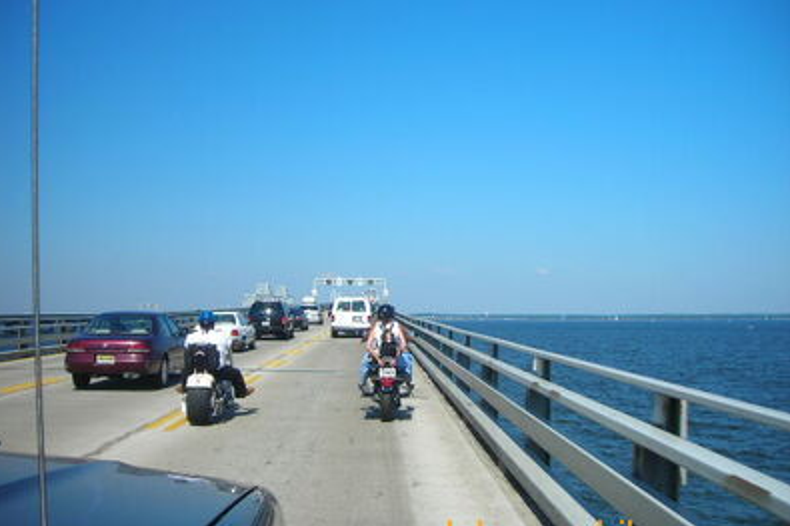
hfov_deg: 48.5
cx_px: 392
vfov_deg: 33.4
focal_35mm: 40
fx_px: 877
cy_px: 252
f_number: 6.4
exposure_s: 1/168
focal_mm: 6.3
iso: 50
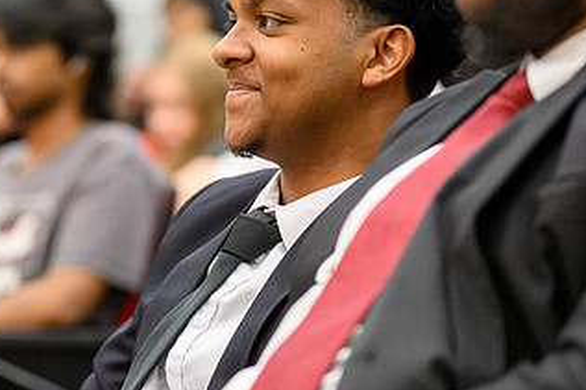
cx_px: 124
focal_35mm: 200
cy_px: 101
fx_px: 3254
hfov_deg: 10.3
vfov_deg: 6.9
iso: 9000
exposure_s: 1/400
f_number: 2.7
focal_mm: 109
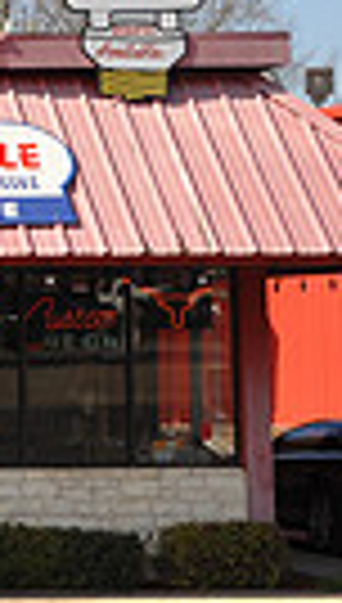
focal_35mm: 169
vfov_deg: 12.6
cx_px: -630
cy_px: 83
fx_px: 2712
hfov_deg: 6.6
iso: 200
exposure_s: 1/200
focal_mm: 25
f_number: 7.1
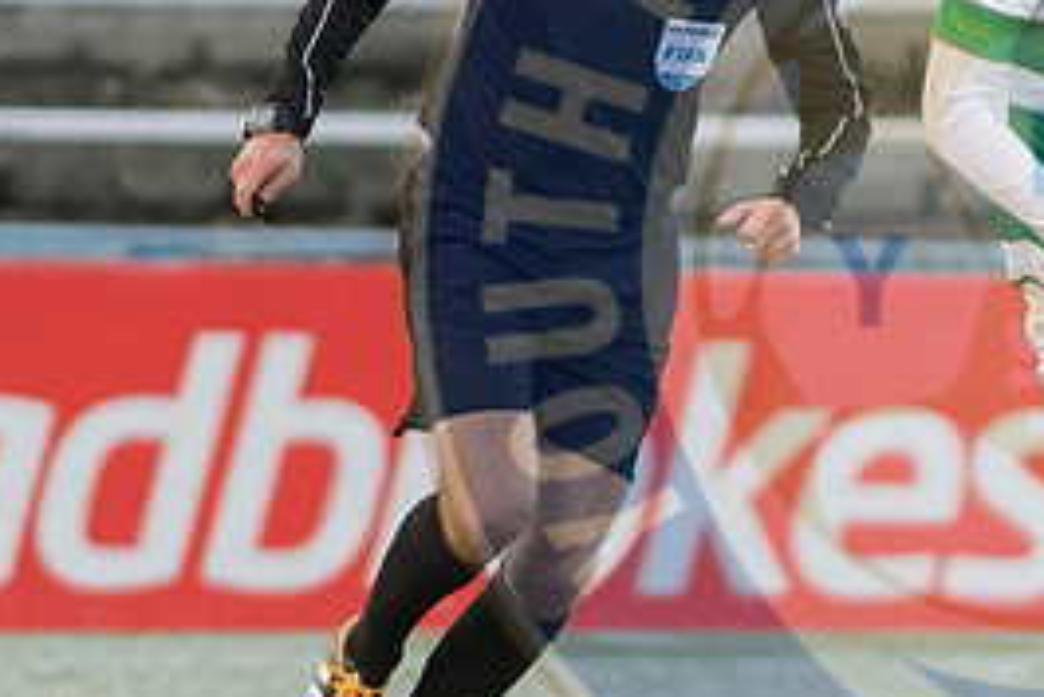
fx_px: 28608
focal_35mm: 986
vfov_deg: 1.4
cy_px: 254
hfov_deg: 2.1
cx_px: 1060
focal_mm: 300
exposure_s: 1/1000
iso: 800
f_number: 3.5
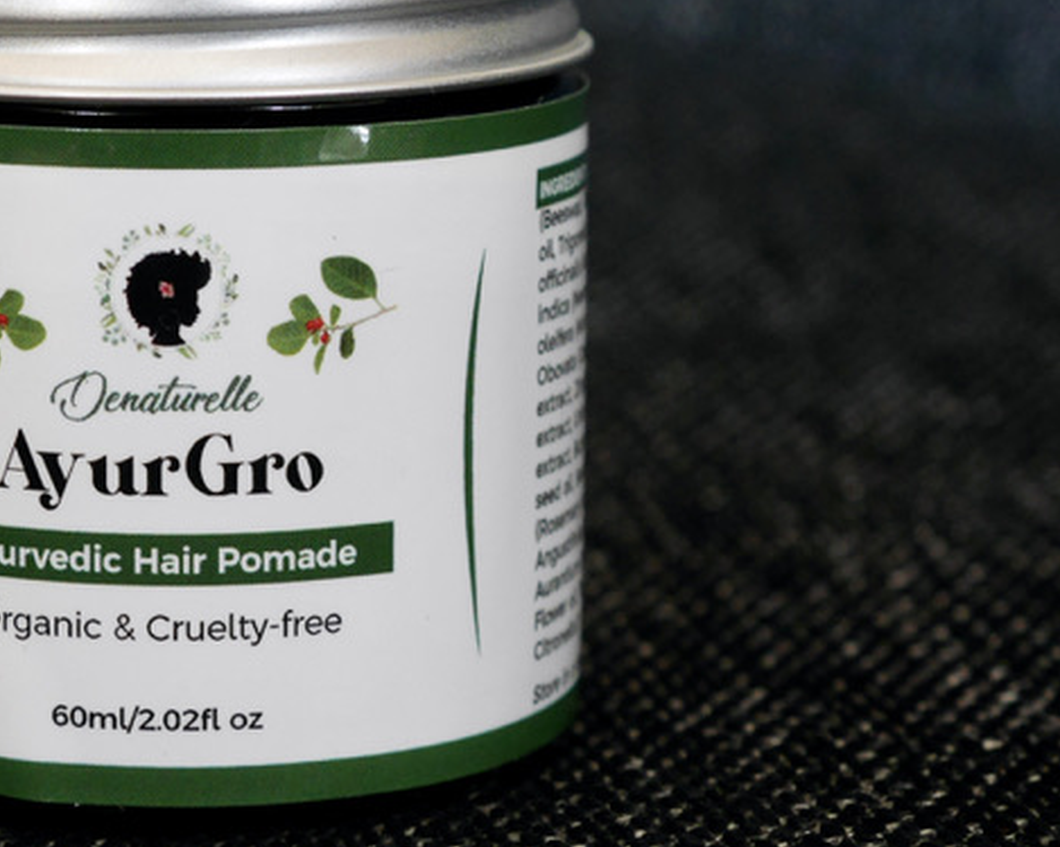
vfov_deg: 11.7
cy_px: 447
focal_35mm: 132
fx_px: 4140
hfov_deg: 14.5
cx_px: 229
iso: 1000
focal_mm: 31
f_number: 5.4
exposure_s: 1/60
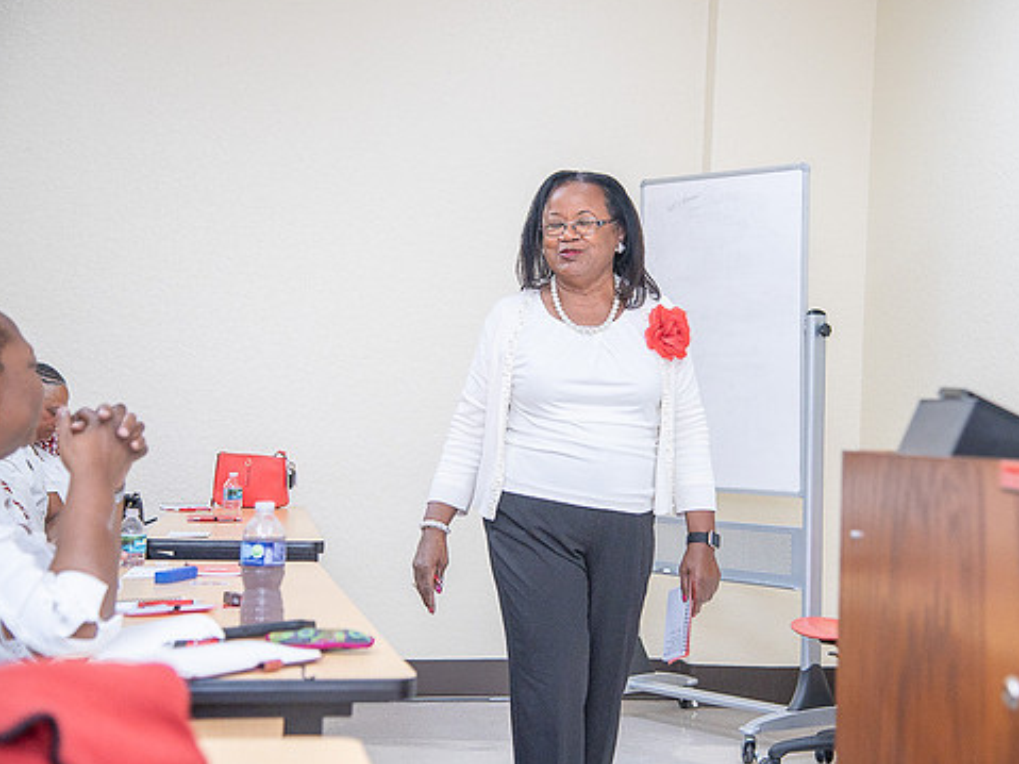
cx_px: 574
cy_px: 362
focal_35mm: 64
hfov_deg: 30.2
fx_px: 1884
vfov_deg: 22.9
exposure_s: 1/200
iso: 800
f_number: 4
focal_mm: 55
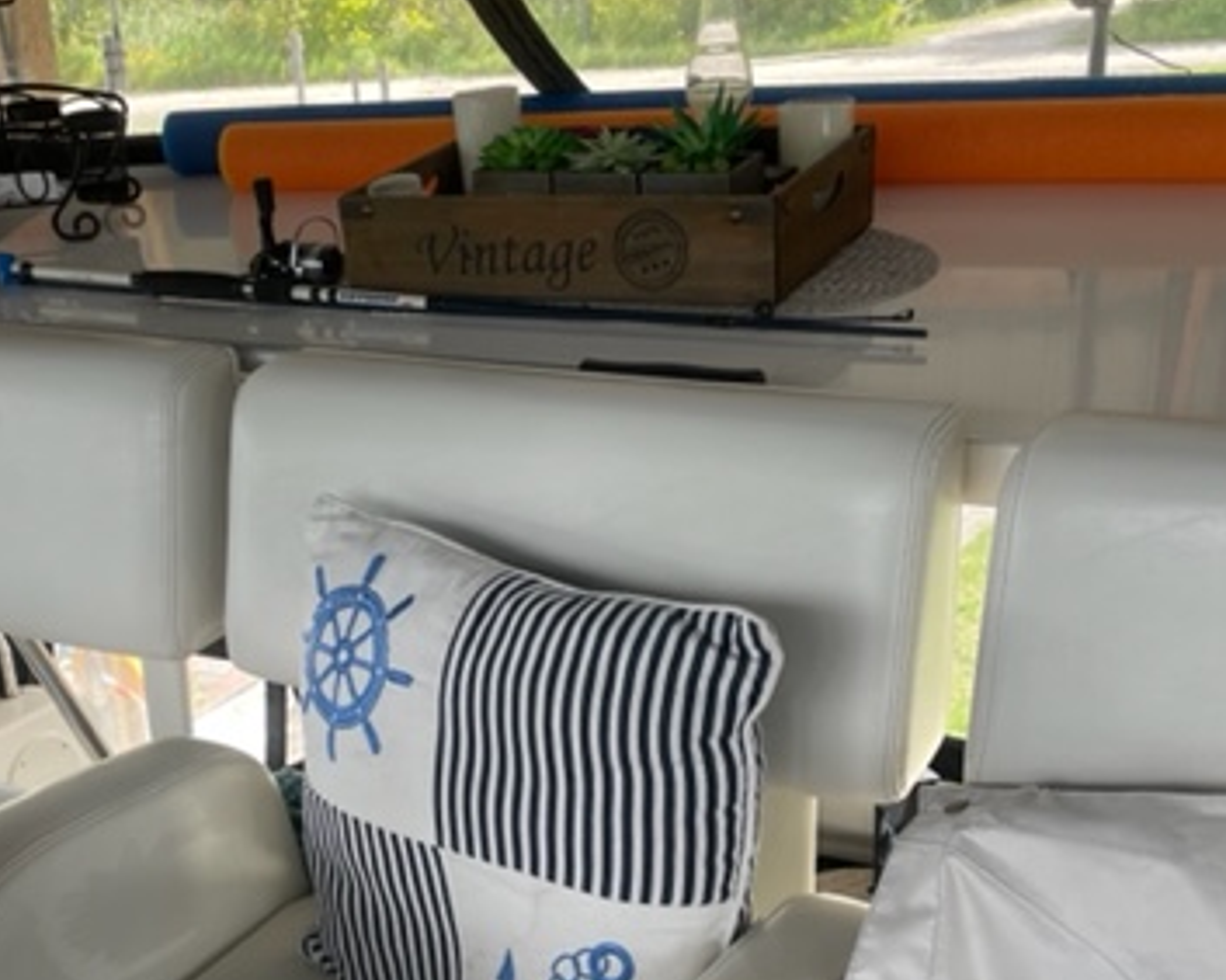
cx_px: 424
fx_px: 1668
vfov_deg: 32.5
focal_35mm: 46
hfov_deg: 39.9
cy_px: 643
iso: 32
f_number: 1.6
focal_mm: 4.2
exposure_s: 1/171
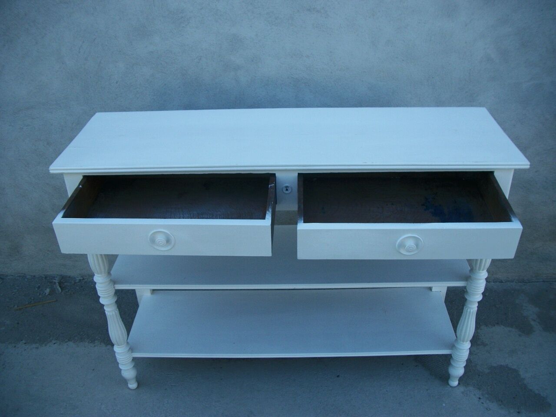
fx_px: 514
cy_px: 208
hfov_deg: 56.8
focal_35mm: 32
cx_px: 278
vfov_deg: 44.2
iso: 80
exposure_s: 1/320
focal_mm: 5.7
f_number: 2.9
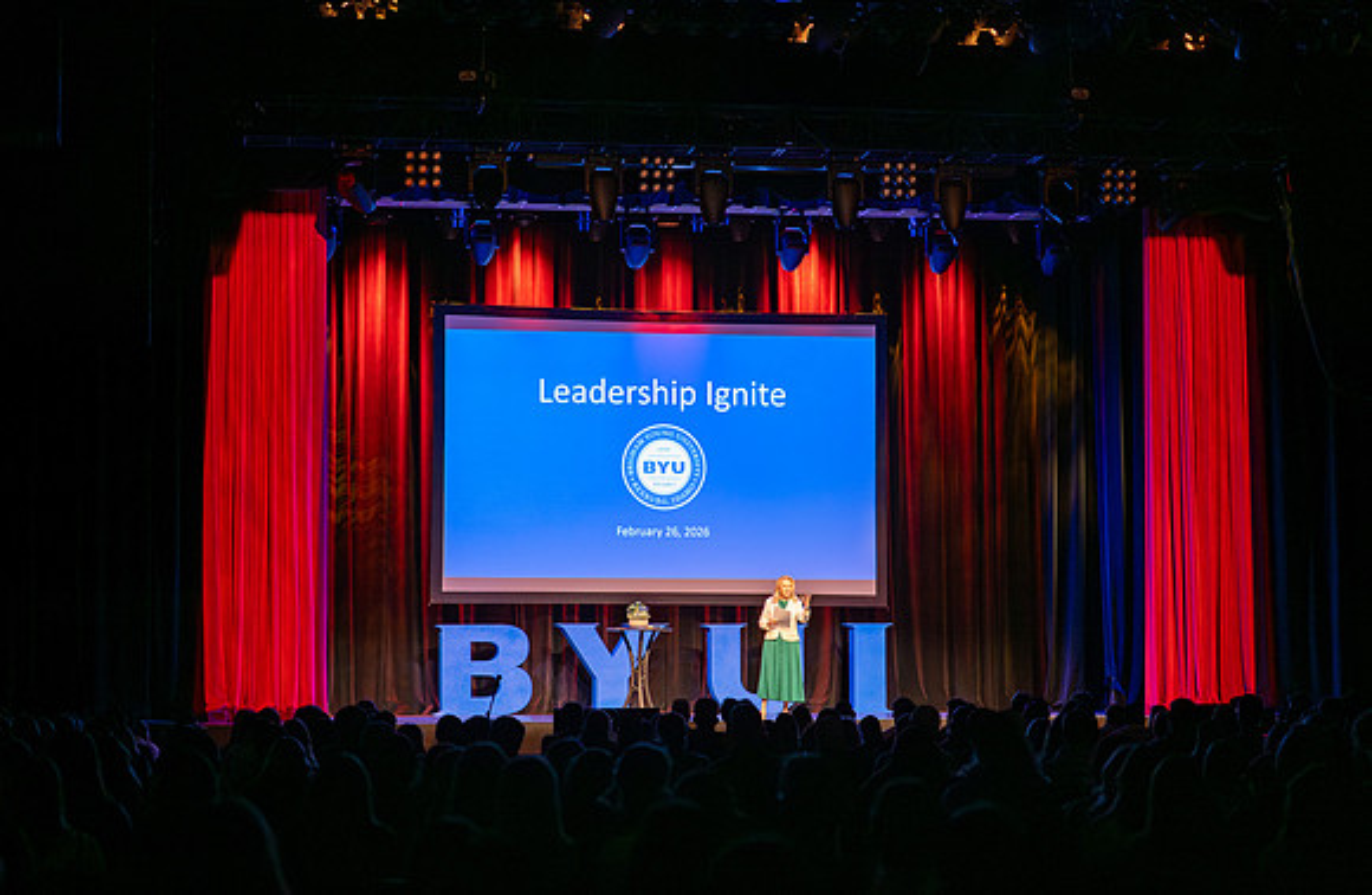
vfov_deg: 18.2
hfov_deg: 27.6
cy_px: 416
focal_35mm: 74
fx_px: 2797
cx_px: 673
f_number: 2.8
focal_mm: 70
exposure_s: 1/160
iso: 500
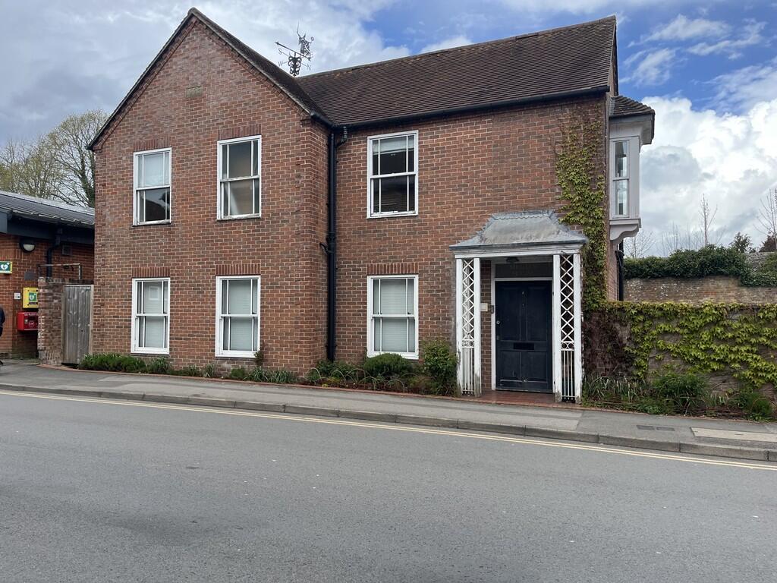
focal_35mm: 26
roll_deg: -0.1
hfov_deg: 67.3
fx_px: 584
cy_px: 292
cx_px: 388
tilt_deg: +1.6
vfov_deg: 53.1
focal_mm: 5.1
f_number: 1.6
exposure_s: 1/1309
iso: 50
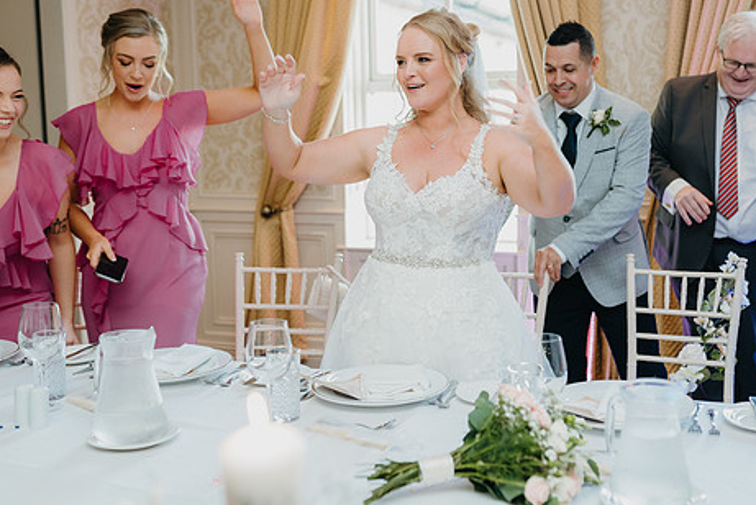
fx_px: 925
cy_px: 214
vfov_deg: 30.5
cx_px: 474
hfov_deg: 44.1
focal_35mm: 44
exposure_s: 1/160
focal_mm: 35
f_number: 2.2
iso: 1250
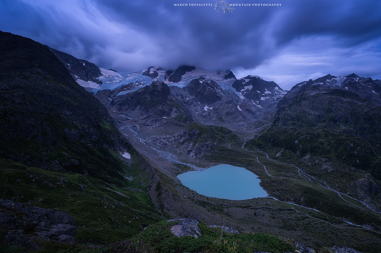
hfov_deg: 89.0
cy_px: 156
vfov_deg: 66.4
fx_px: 190
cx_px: 228
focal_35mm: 18
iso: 100
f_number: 13
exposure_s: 15
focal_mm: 14
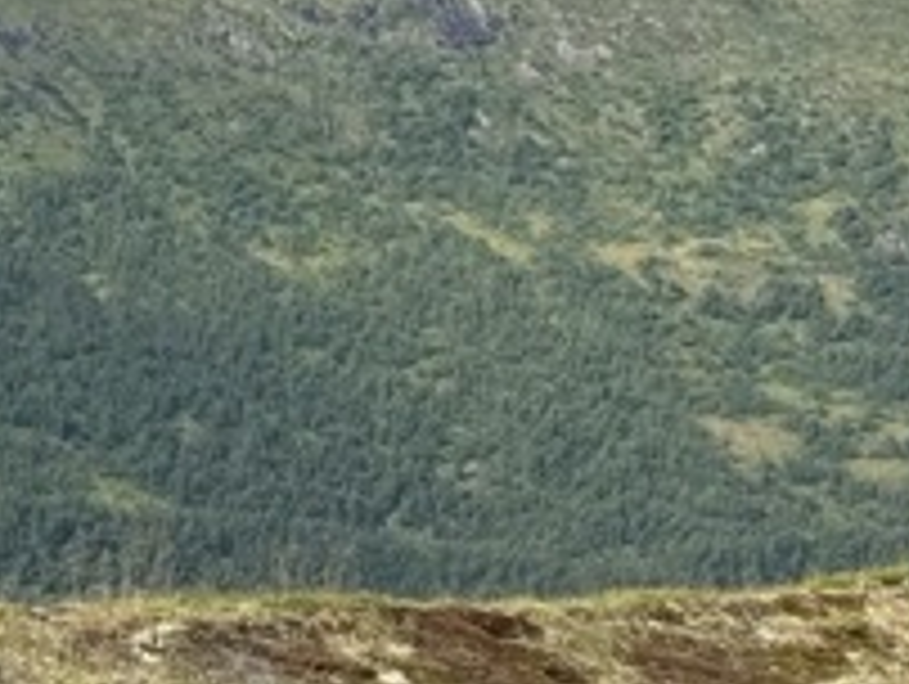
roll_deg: -2.4
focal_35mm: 243
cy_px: 783
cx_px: 32
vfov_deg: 6.1
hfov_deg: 8.1
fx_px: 6389
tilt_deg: -5.9
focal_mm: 6.76
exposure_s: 1/2833
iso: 64
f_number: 1.78
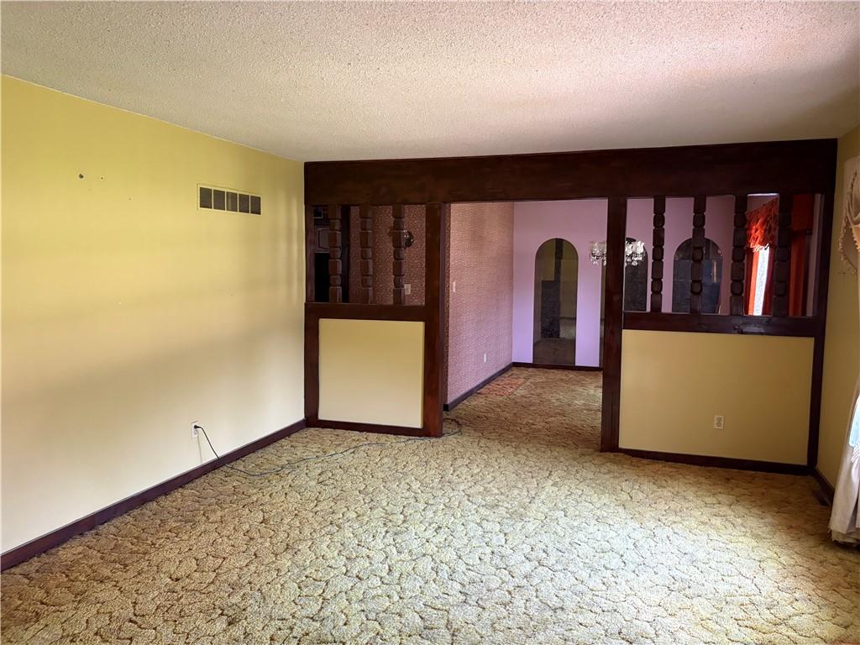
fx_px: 646
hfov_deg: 67.3
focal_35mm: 26
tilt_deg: -4.9
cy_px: 322
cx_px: 430
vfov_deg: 53.1
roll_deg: +0.0
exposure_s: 1/60
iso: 500
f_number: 1.6
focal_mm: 5.96
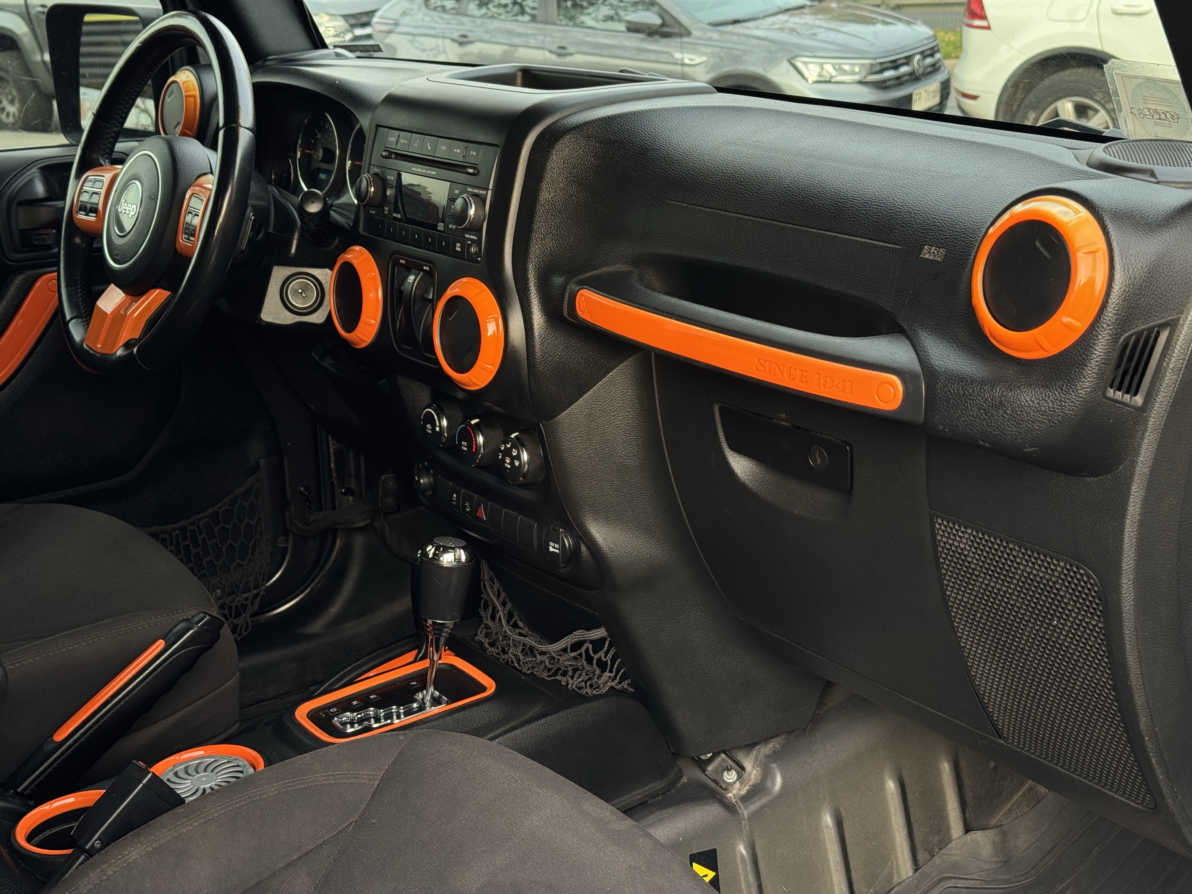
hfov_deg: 39.7
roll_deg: +3.9
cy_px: 447
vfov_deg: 30.3
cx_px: 596
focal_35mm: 48
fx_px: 1653
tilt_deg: -17.6
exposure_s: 1/80
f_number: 1.78
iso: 100
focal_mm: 6.76
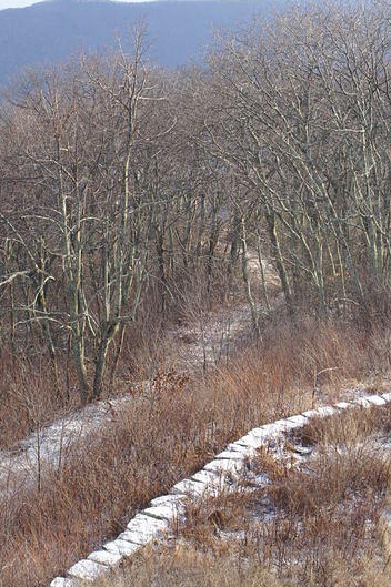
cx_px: 227
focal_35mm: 82
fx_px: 1331
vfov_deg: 24.9
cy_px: 312
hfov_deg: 16.7
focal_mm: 45
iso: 100
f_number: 6.3
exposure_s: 1/100
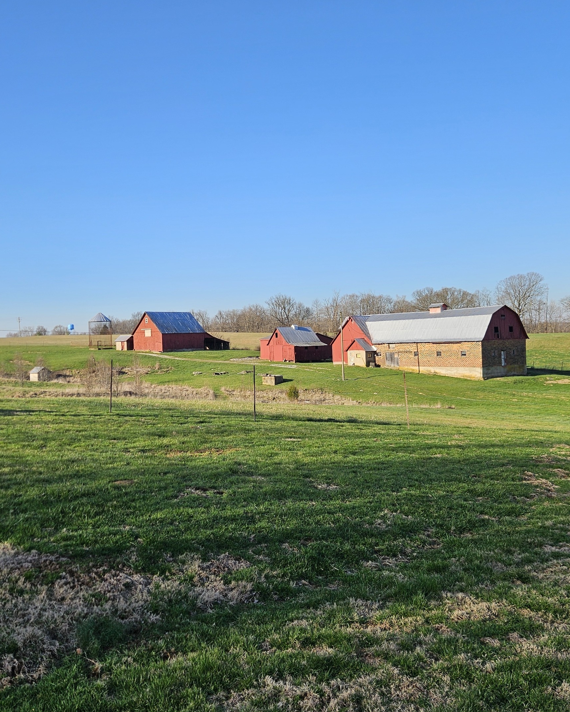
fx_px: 675
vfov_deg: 55.6
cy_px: 342
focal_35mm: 32
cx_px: 245
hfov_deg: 45.7
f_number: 1.8
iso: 25
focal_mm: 5.4
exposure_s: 1/1780
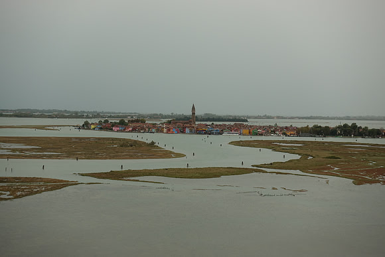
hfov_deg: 28.8
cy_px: 128
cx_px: 192
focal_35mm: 70
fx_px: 749
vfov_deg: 19.5
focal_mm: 25.7
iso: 125
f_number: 5.6
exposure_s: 1/80
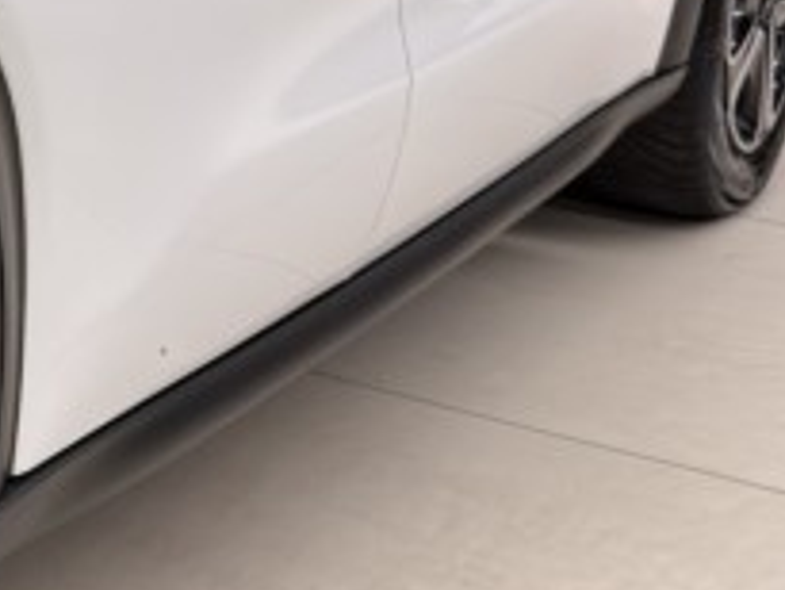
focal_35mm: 120
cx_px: -548
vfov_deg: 12.0
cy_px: -180
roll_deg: +1.0
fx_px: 2723
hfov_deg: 14.7
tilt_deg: -12.0
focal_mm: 6.76
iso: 160
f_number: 1.78
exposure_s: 1/50
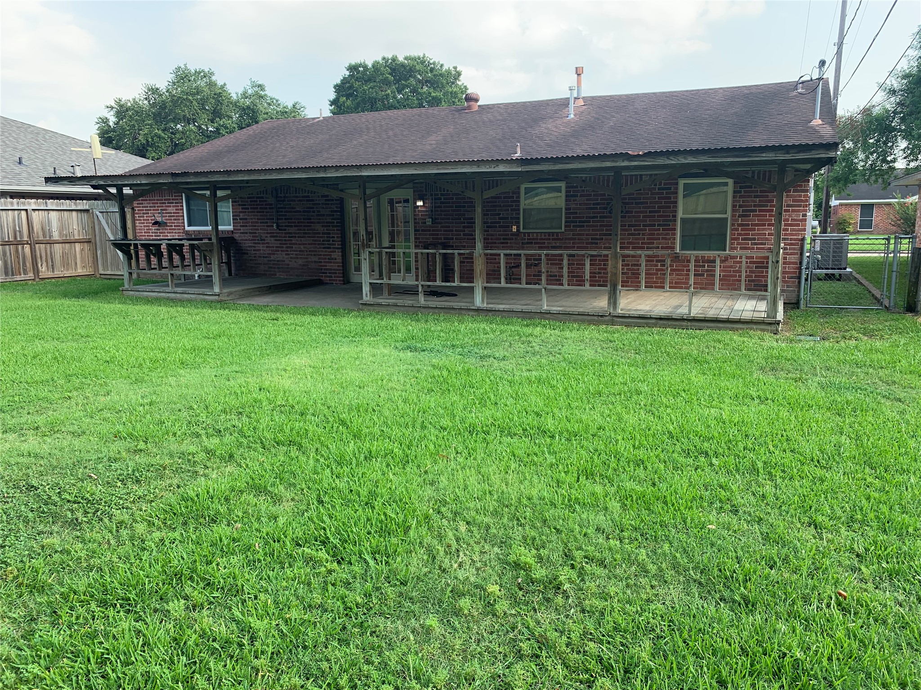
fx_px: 692
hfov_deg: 67.3
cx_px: 460
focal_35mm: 26
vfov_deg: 53.1
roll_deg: +0.0
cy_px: 345
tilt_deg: -9.9
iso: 25
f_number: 1.8
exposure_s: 1/333
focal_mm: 4.25
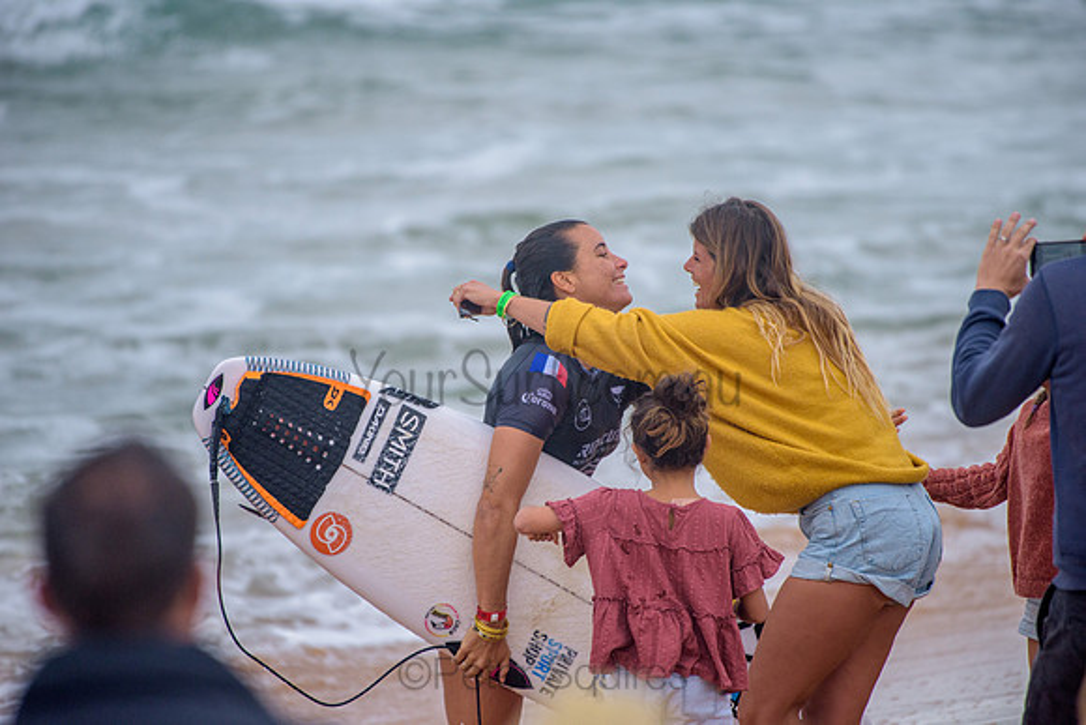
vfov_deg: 2.8
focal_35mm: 500
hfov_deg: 4.1
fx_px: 15089
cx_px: 543
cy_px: 362
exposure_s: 1/2000
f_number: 5.6
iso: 720
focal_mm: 500
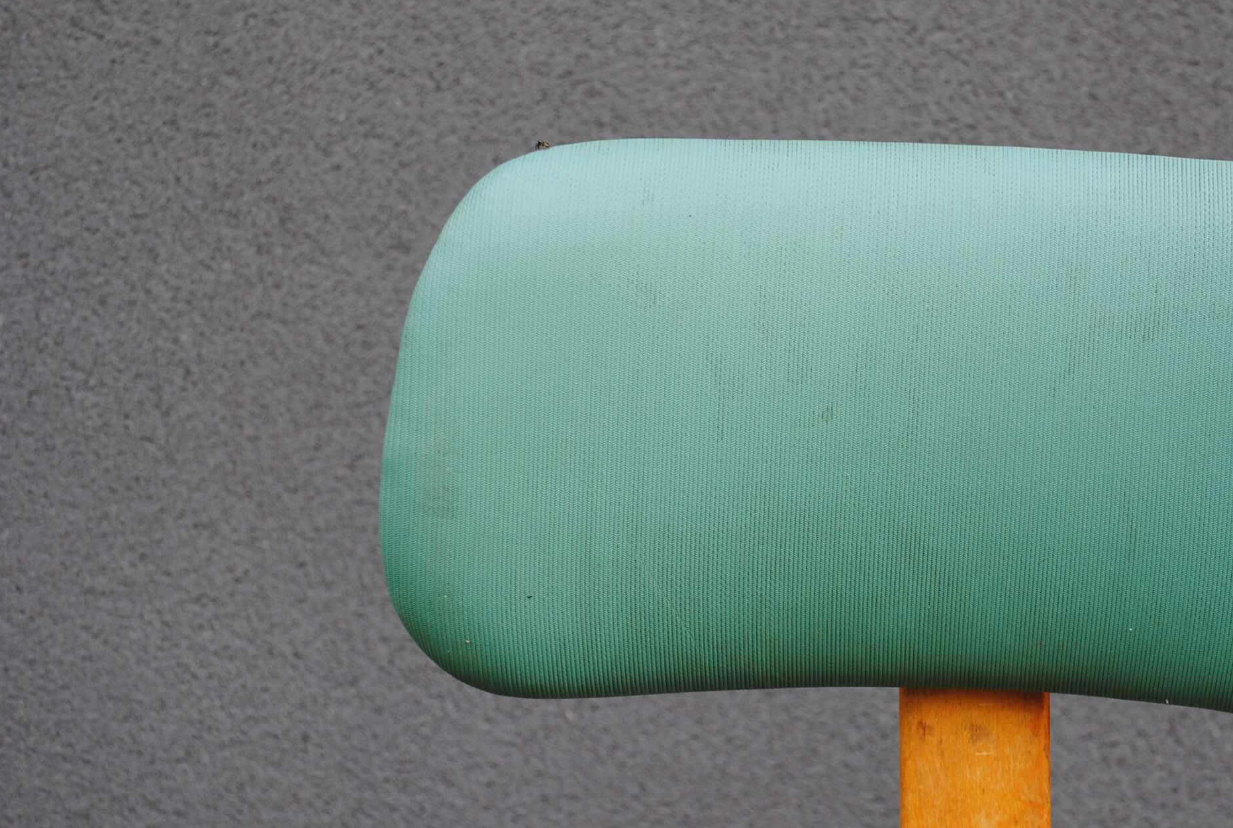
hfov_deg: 28.3
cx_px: 956
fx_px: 2402
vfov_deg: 19.5
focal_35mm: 70
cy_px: 414
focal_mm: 30
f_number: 5.6
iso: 125
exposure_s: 1/125
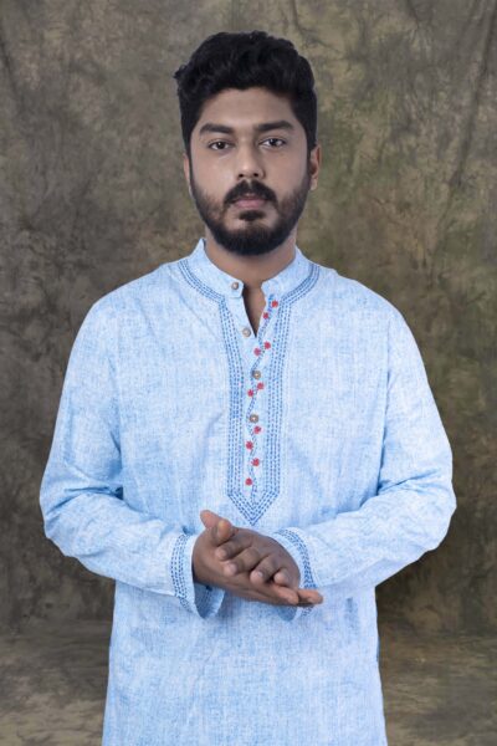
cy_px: 373
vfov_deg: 39.6
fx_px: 1035
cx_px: 248
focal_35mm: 50
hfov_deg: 27.0
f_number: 10
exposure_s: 1/200
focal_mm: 50
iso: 100
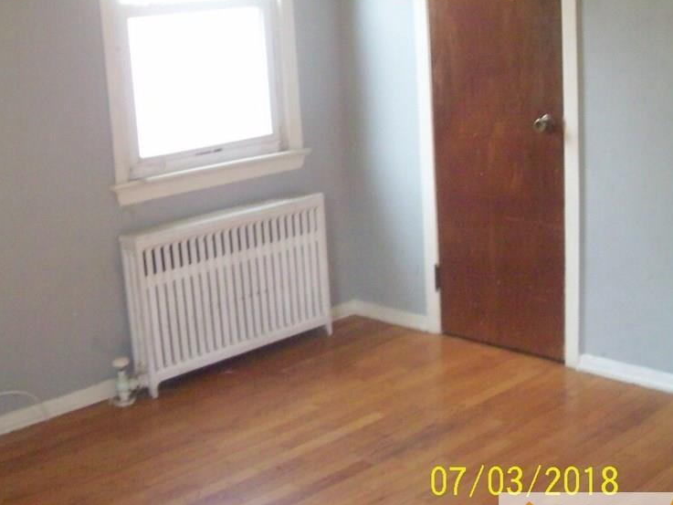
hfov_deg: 37.7
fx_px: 972
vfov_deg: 29.0
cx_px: 217
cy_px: 199
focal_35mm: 50
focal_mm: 6
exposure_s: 1/72.7
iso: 160
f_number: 2.7
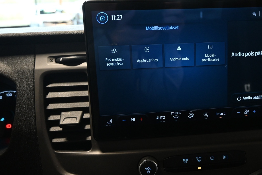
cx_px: 179
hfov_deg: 50.7
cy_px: 65
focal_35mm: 37
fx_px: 269
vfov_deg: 35.7
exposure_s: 1/30
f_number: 3.5
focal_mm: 18
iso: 1250
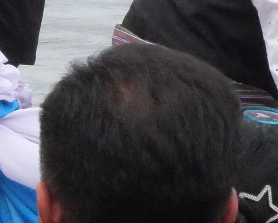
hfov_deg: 3.5
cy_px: -195
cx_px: -56
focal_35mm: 545
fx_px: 4484
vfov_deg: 2.8
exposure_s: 1/2000
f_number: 14
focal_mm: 47
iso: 3200
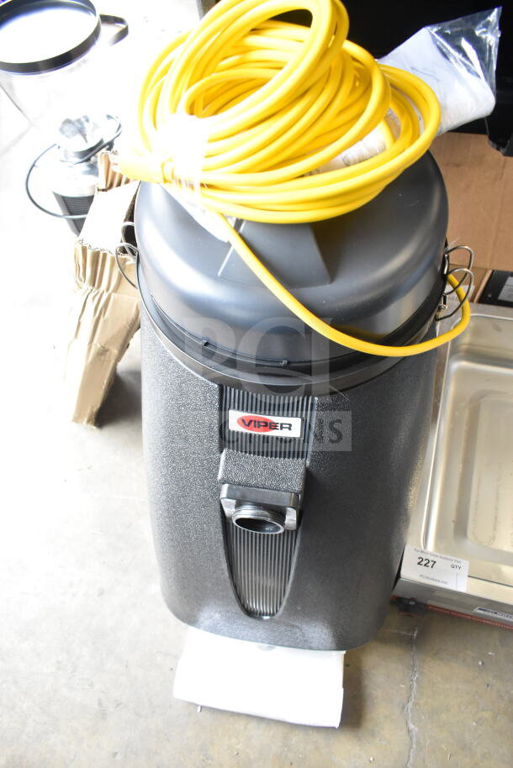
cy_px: 384
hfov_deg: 48.0
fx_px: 577
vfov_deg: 67.4
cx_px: 256
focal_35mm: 27
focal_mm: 18
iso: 1600
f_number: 5
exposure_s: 1/100
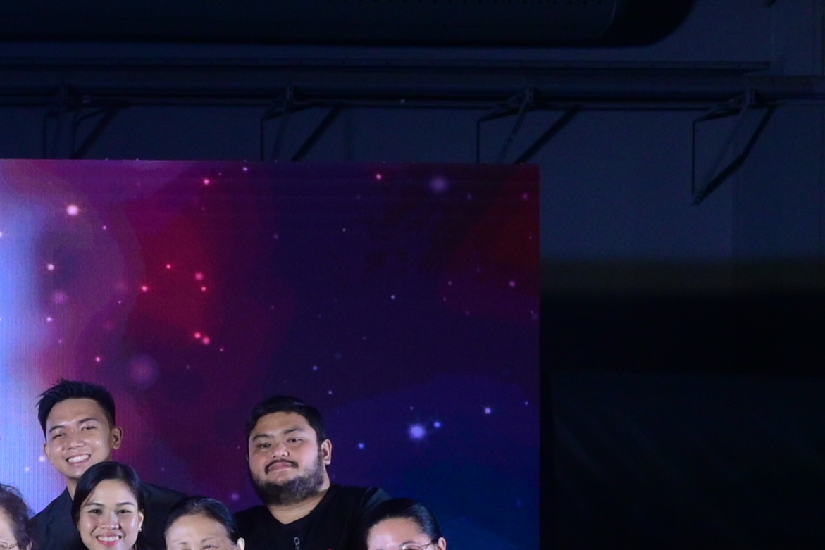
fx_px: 2773
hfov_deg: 15.6
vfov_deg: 11.0
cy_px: 770
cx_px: -414
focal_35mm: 121
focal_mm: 24
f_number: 4
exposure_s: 1/250
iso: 1100
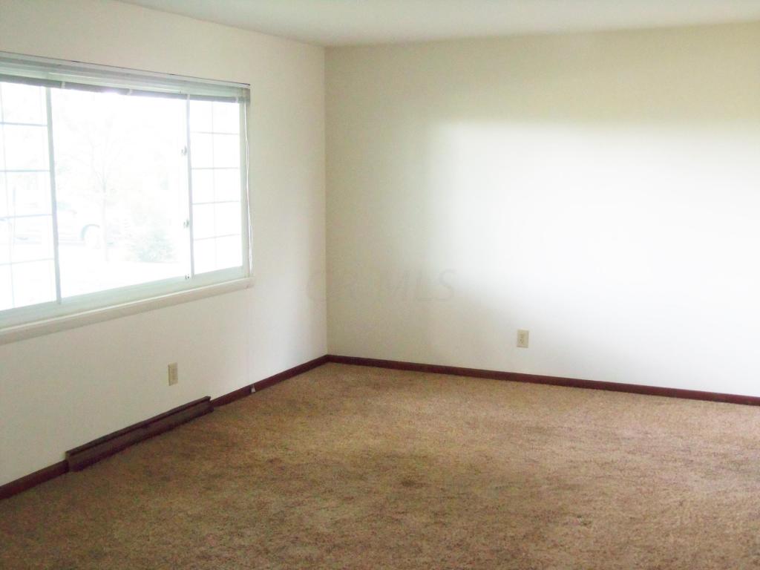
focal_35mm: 40
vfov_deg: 36.0
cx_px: 380
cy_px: 285
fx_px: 878
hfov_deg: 46.8
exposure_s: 1/40
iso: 400
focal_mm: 7.2
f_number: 3.6
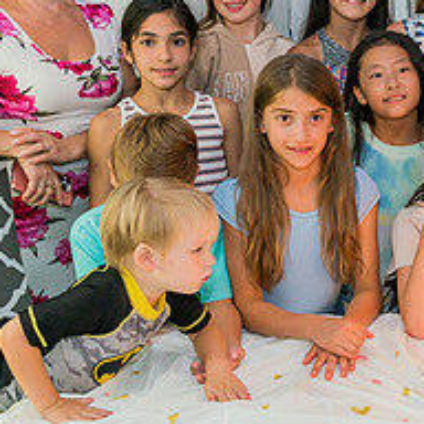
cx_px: 472
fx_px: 928
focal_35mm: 67
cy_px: 104
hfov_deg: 24.0
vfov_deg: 25.4
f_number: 4.5
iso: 4000
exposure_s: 1/250
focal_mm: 24
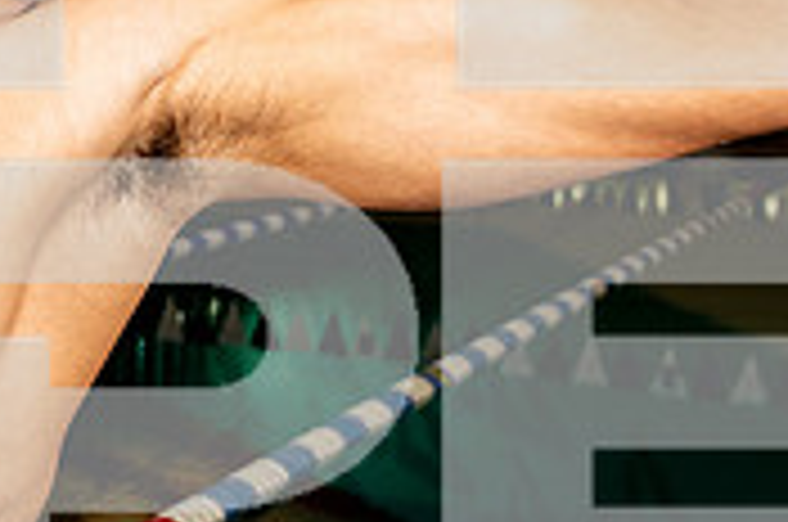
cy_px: -146
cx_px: -171
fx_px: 2250
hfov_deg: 18.7
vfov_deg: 12.8
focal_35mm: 103
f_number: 7.1
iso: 500
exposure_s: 1/125
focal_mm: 31
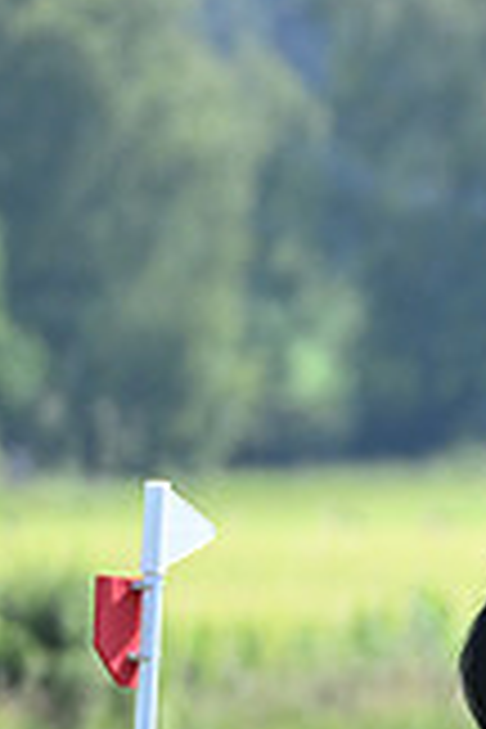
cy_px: 484
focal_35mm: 1429
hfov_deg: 1.0
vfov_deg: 1.4
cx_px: 1174
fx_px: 28935
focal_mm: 400
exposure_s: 1/1250
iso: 800
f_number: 5.6
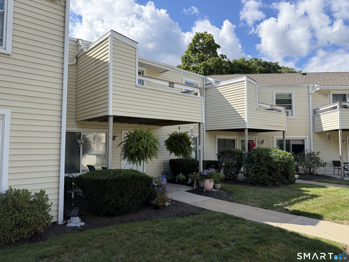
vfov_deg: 56.8
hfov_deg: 71.6
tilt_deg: +3.7
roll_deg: +0.9
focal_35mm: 24
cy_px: 131
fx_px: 242
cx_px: 174
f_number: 1.78
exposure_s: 1/3425
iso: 100
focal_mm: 6.76
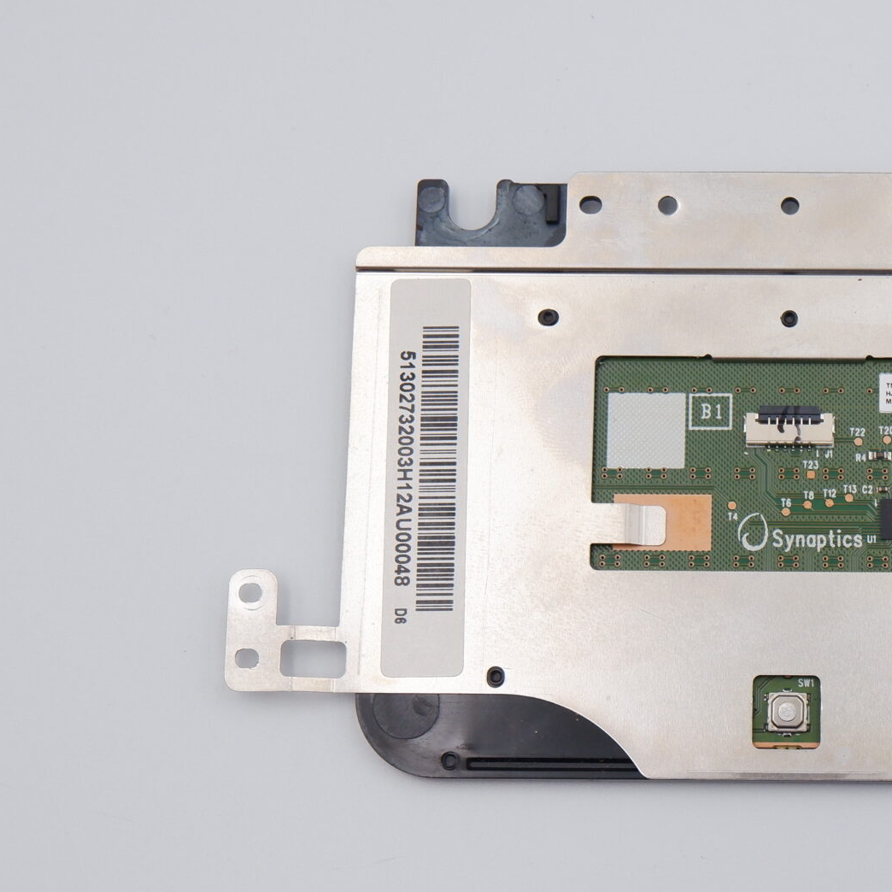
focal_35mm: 75
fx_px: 2187
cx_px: 782
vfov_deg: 23.1
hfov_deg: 22.6
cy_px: 486
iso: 800
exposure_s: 1/400
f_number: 6.4
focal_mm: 24.2
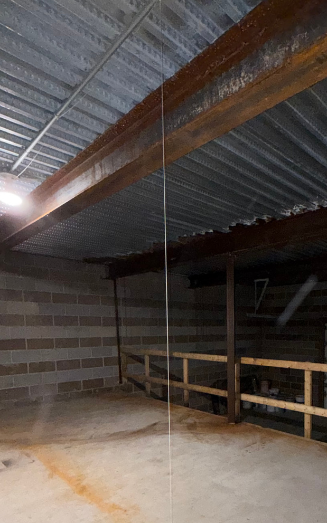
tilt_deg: -4.9
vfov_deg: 74.3
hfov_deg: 48.6
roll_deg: -0.3
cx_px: 281
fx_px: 328
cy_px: 358
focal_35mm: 23
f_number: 2.2
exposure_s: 1/30
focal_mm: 2.22
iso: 400
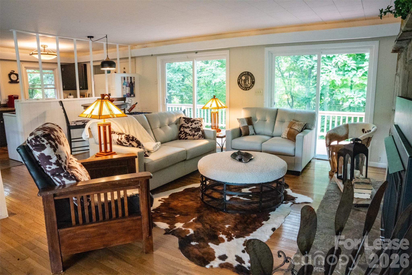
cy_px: 138
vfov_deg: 53.1
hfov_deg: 73.7
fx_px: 275
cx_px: 206
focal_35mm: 24
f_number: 22
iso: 12800
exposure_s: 1/30
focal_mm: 24
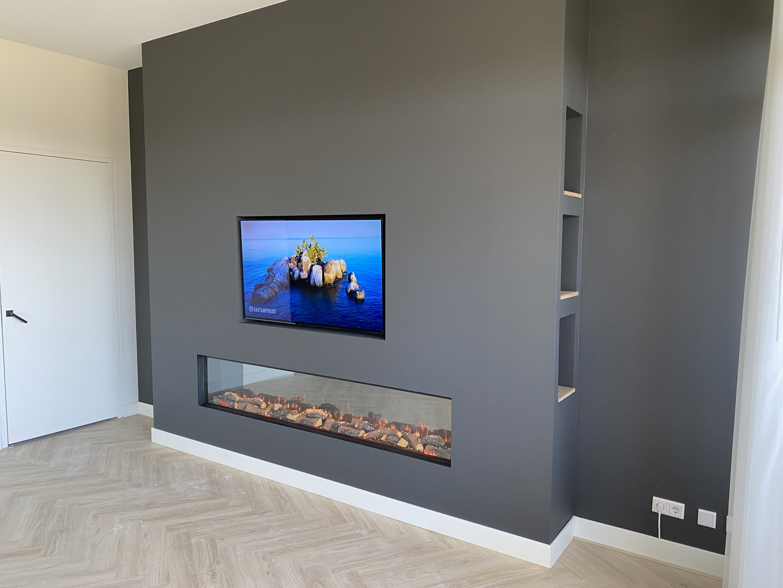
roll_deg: -1.2
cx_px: 392
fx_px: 588
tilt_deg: -6.1
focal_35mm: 26
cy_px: 294
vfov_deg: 53.1
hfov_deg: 67.3
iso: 125
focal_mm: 4.25
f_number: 1.8
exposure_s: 1/85
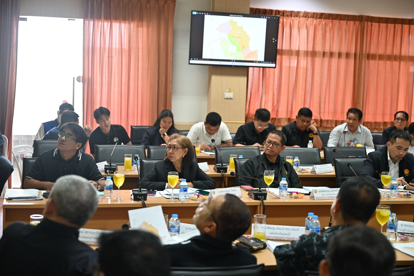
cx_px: 207
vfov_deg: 23.8
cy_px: 138
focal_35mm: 57
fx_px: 655
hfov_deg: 35.1
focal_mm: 57
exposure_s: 1/125
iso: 800
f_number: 2.8
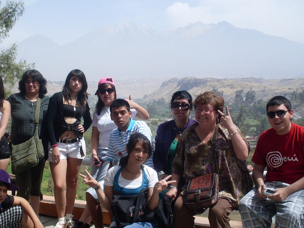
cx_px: 120
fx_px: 448
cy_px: 134
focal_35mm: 51
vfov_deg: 28.5
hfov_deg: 37.3
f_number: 8.4
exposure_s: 1/180
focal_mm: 6.3
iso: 80
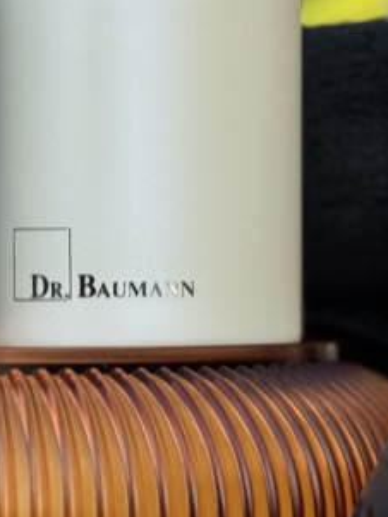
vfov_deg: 11.6
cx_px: -91
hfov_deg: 8.6
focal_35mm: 170
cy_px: 306
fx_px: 2539
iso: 64
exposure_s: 1/2331
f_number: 1.78
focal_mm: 6.76
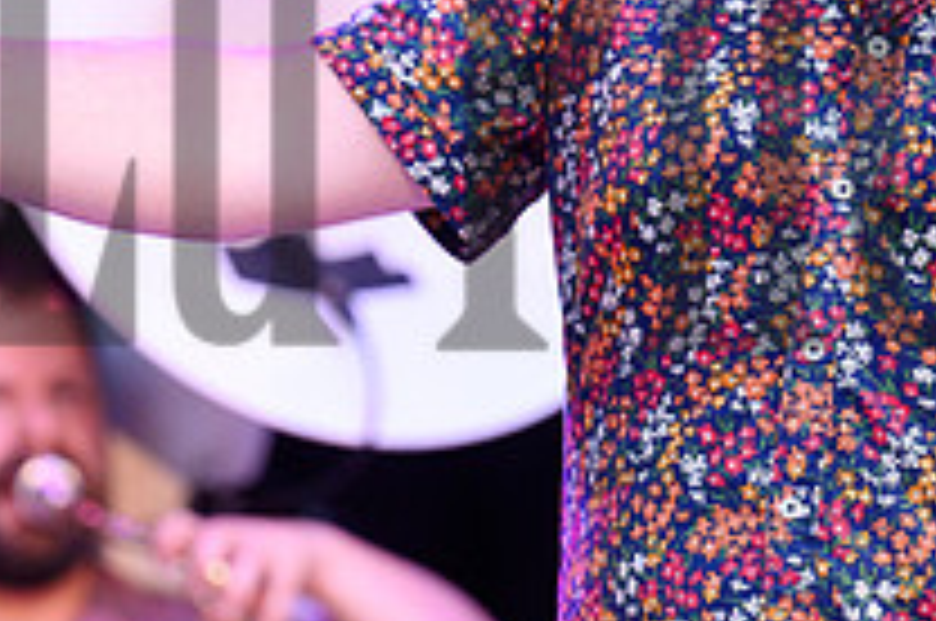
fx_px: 8696
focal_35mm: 335
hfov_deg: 6.2
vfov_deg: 4.1
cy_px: 117
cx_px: 274
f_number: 2.8
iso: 1600
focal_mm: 120
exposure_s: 1/640
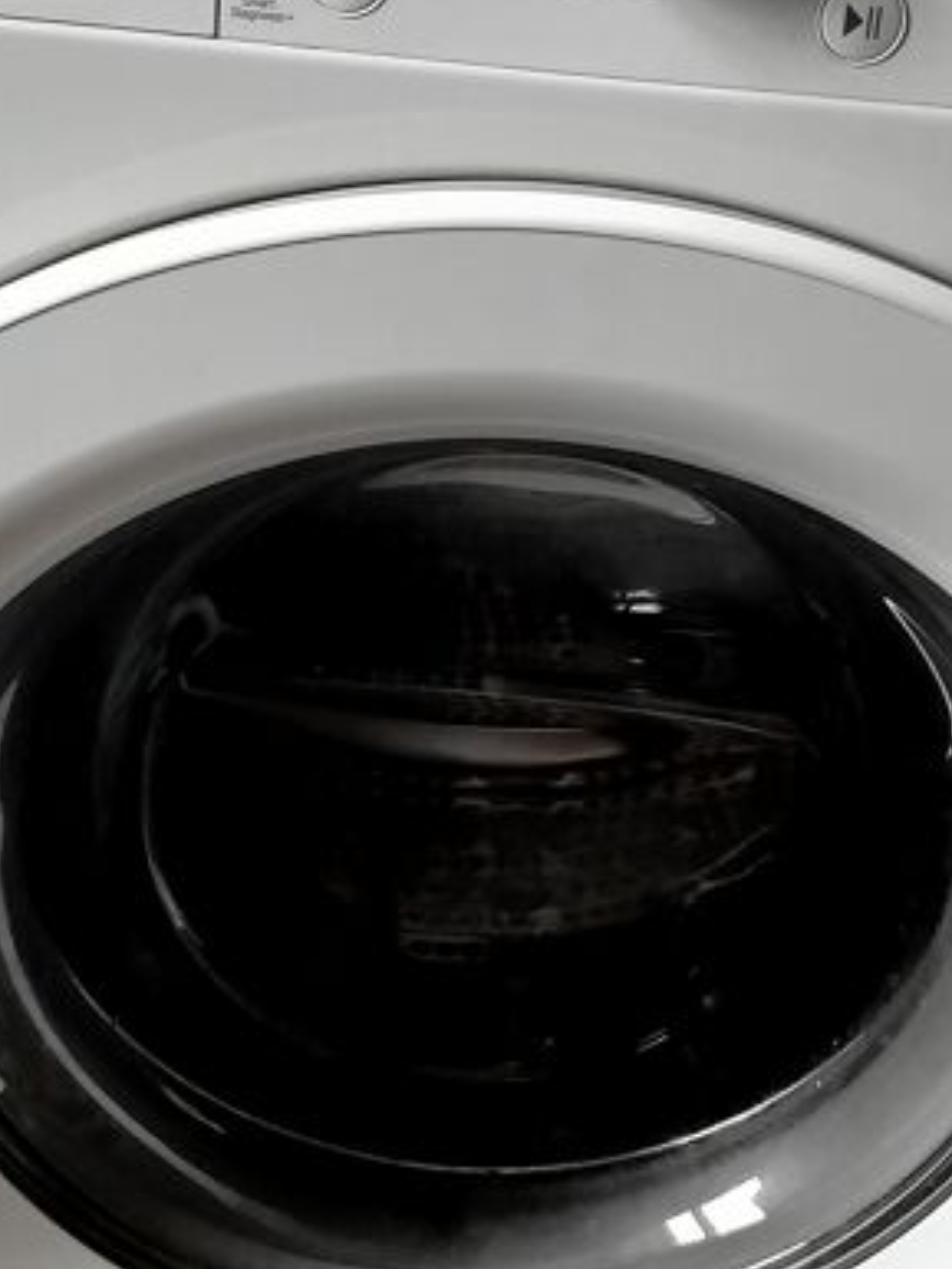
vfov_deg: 23.5
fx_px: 3042
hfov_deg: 17.8
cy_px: 832
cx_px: 544
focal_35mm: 83
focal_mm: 5.31
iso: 250
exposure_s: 1/33
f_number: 1.7
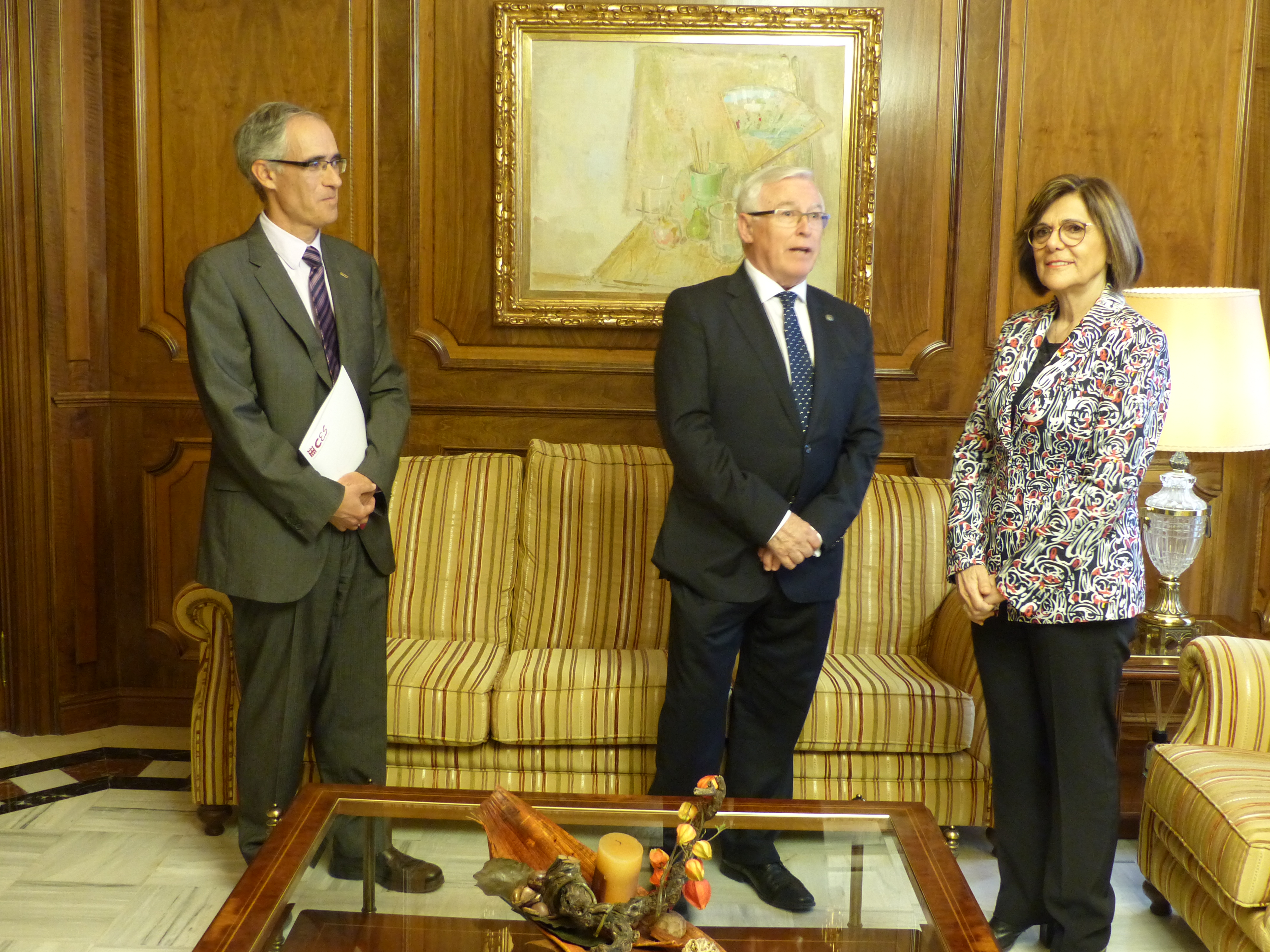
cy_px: 476
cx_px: 635
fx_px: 1431
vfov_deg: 36.8
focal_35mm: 39
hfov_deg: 47.9
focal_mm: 7
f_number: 2.8
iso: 400
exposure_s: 1/13
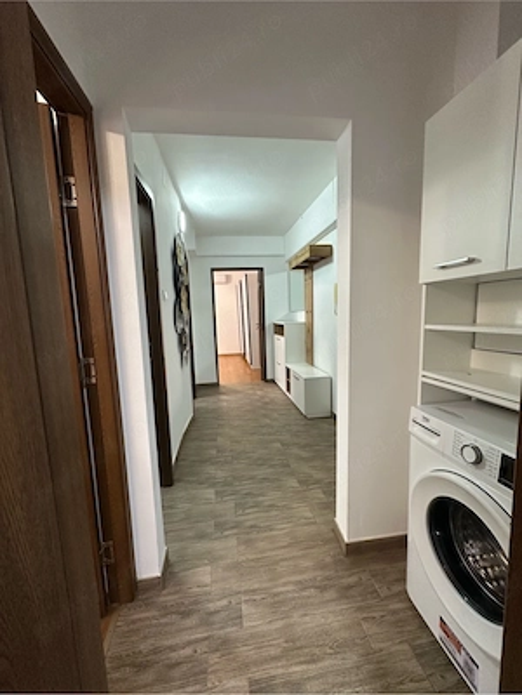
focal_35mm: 14
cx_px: 261
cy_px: 348
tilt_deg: -5.9
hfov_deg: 85.7
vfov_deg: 102.1
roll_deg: +1.3
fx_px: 281
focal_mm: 2.22
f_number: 2.2
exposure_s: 1/100
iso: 250
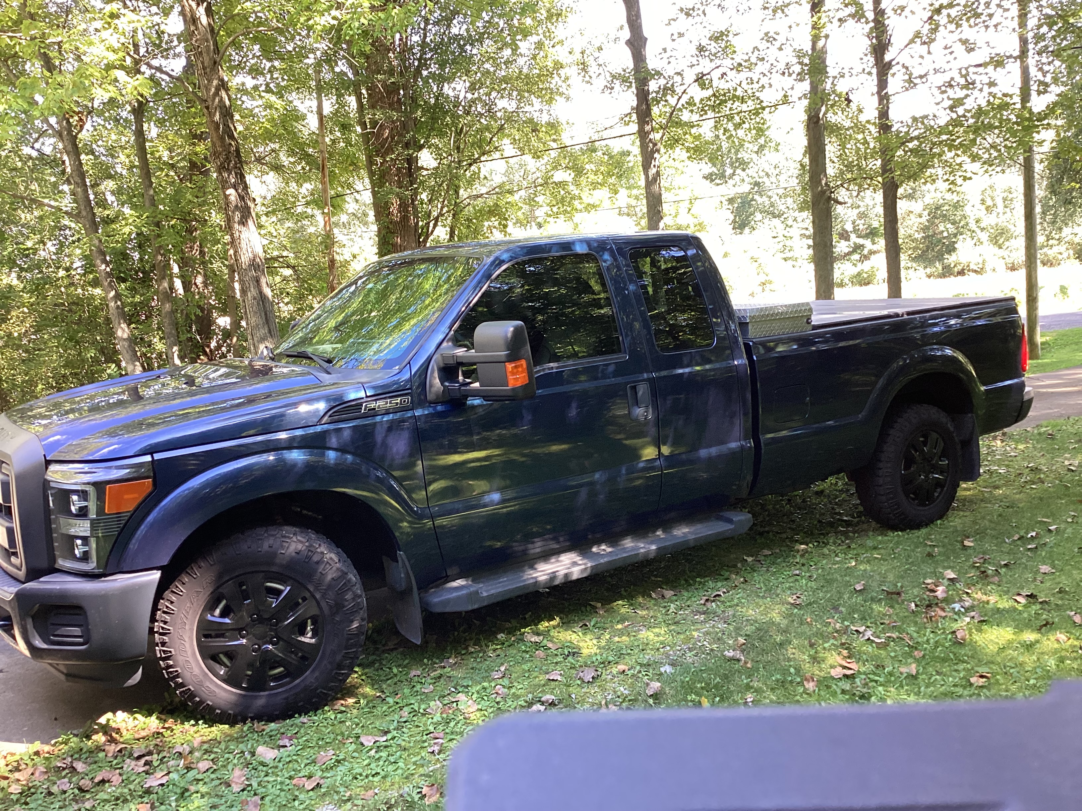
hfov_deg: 58.4
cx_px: 541
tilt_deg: -6.0
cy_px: 406
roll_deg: +4.9
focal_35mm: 31
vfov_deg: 45.4
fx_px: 969
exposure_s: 1/120
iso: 80
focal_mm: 3.3
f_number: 2.4
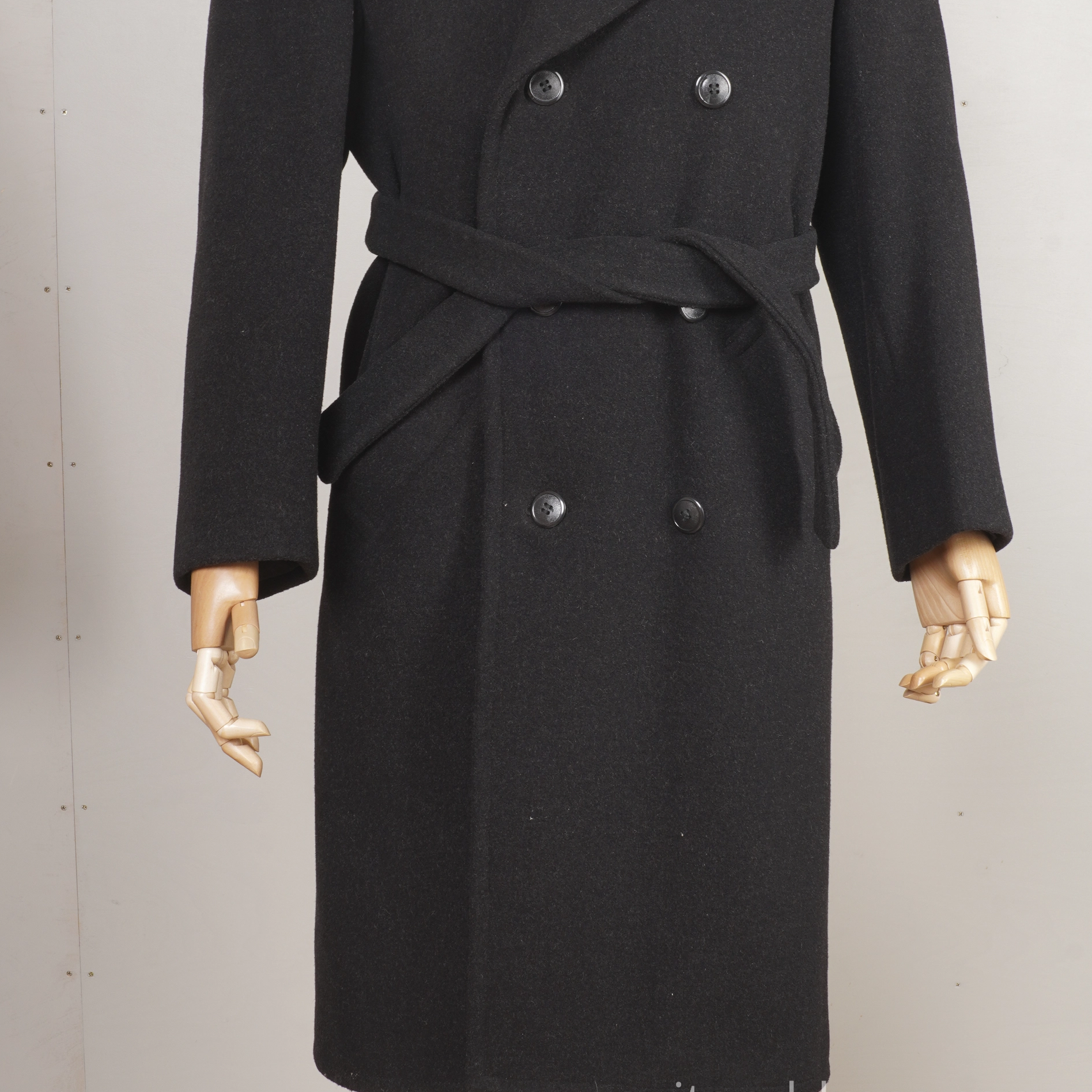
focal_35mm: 62
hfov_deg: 27.7
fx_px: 2213
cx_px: 545
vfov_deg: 27.5
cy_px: 351
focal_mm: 32
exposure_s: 1/1.25
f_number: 14
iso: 200
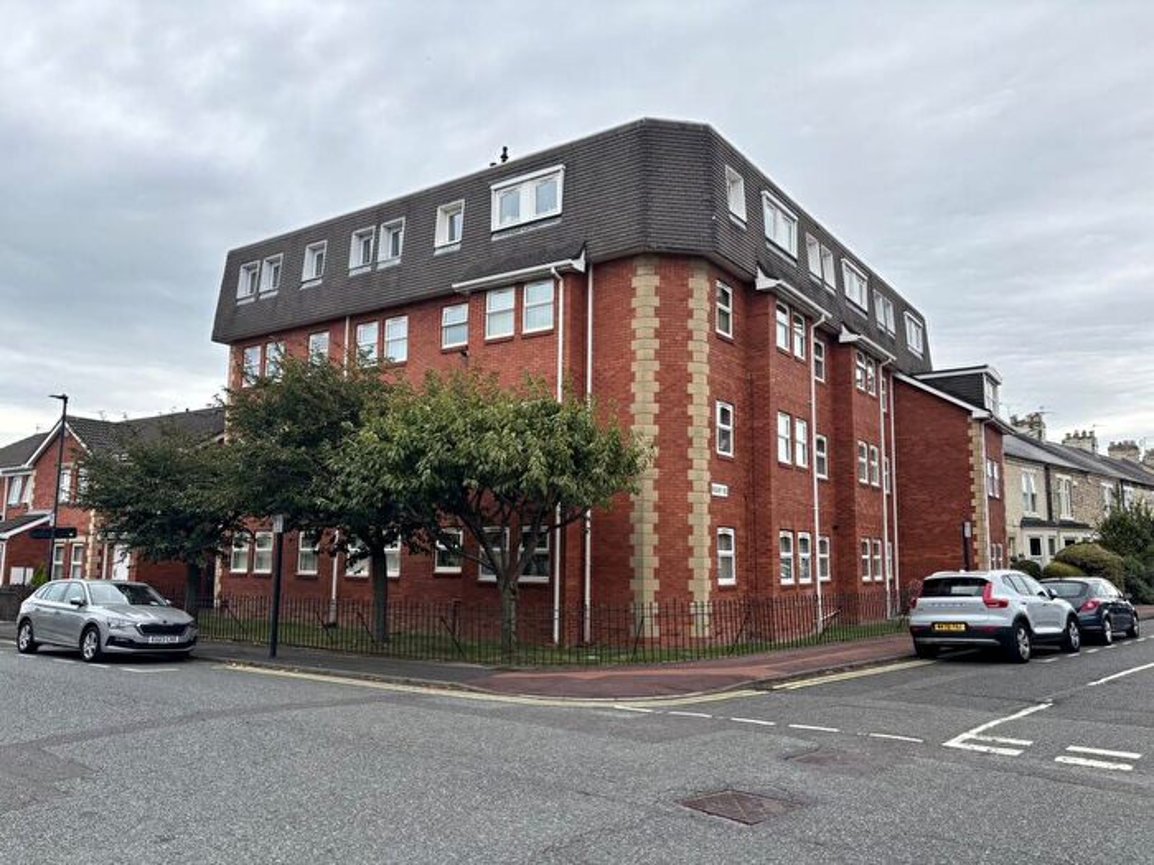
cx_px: 577
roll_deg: -1.0
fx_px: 867
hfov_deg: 67.3
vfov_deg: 53.1
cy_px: 432
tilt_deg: +7.7
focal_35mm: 26
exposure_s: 1/927
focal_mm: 5.96
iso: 50
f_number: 1.6
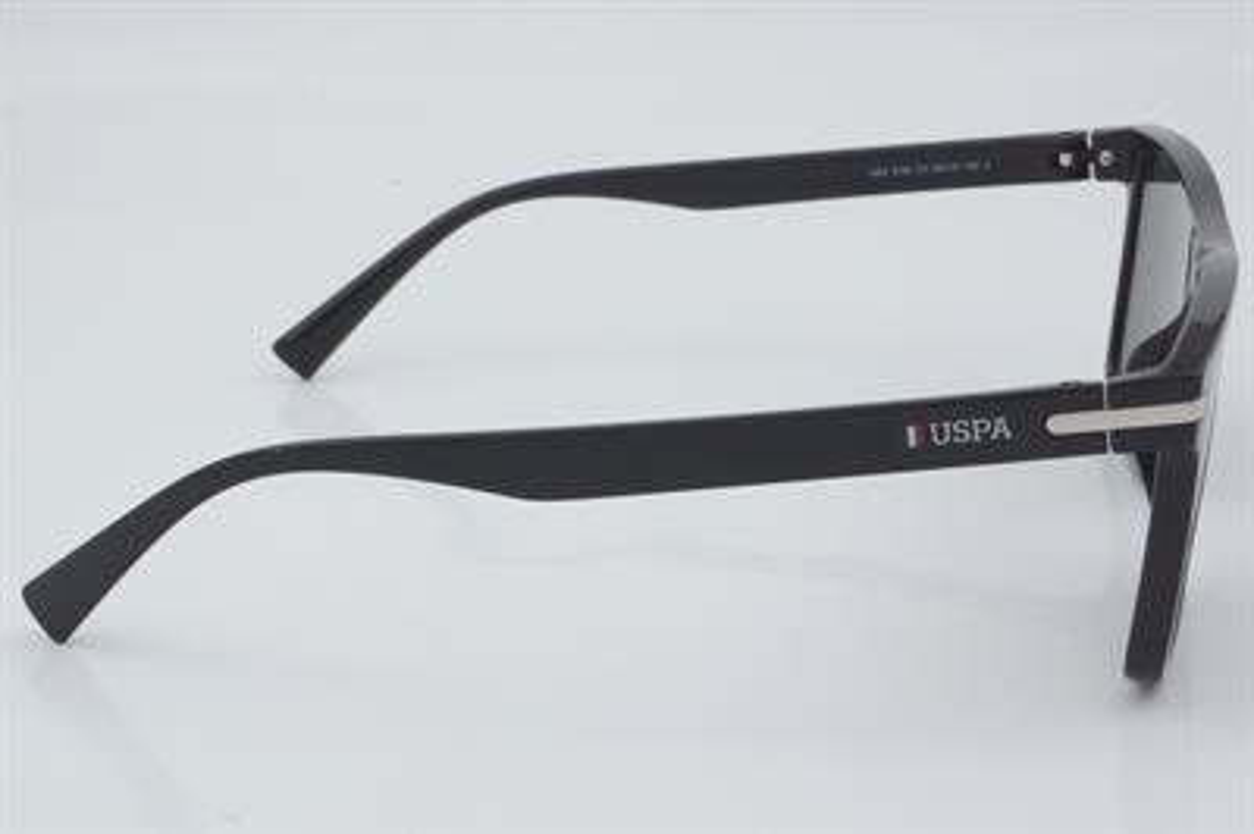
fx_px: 2610
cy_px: 417
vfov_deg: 18.2
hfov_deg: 27.0
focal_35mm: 75
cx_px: 627
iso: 100
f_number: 32
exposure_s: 1/3
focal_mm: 50
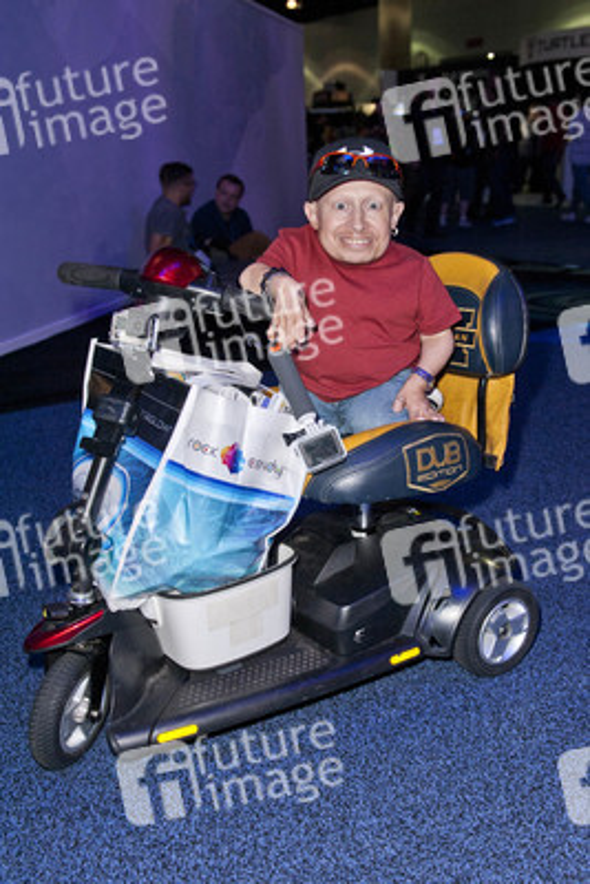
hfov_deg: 45.0
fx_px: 712
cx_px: 295
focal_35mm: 29
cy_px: 442
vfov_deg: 63.6
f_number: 4
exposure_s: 1/400
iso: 640
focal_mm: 29
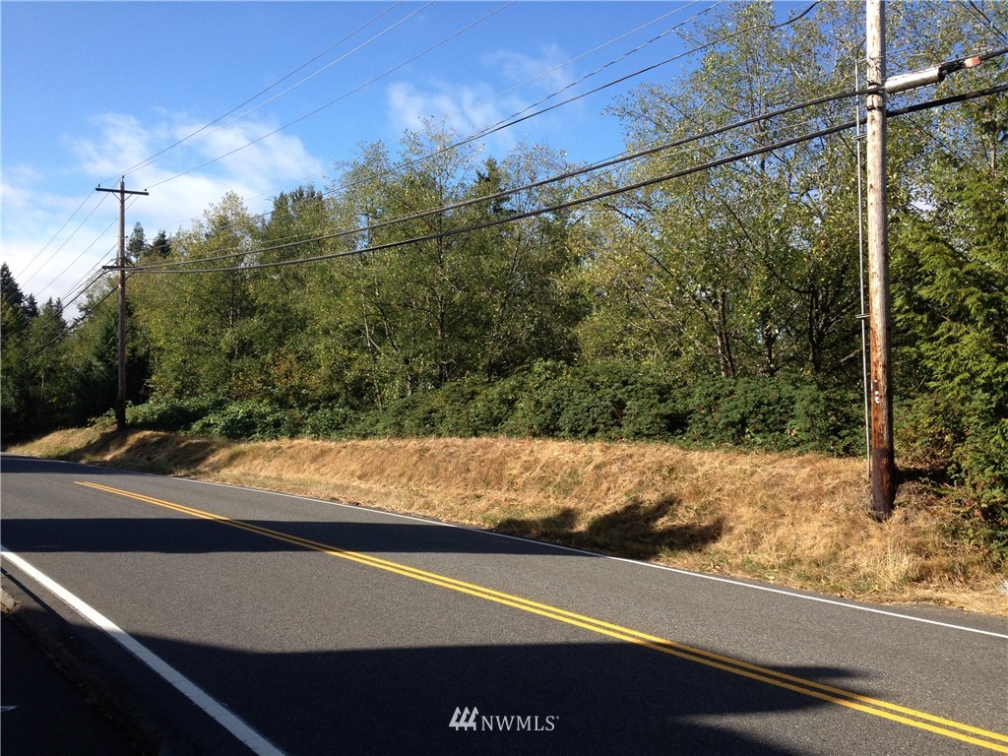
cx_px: 504
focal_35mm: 35
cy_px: 378
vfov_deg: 40.7
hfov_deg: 52.6
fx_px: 1019
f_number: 2.4
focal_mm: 4.28
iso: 50
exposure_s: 1/1042
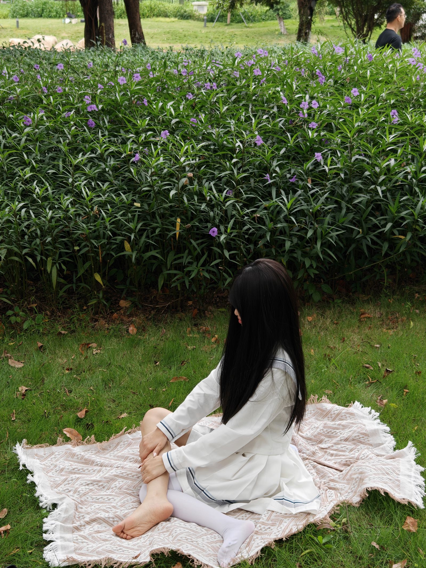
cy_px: 298
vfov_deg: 36.2
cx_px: 218
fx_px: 870
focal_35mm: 53
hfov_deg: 27.5
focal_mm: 8.67
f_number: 1.8
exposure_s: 1/60
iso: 100
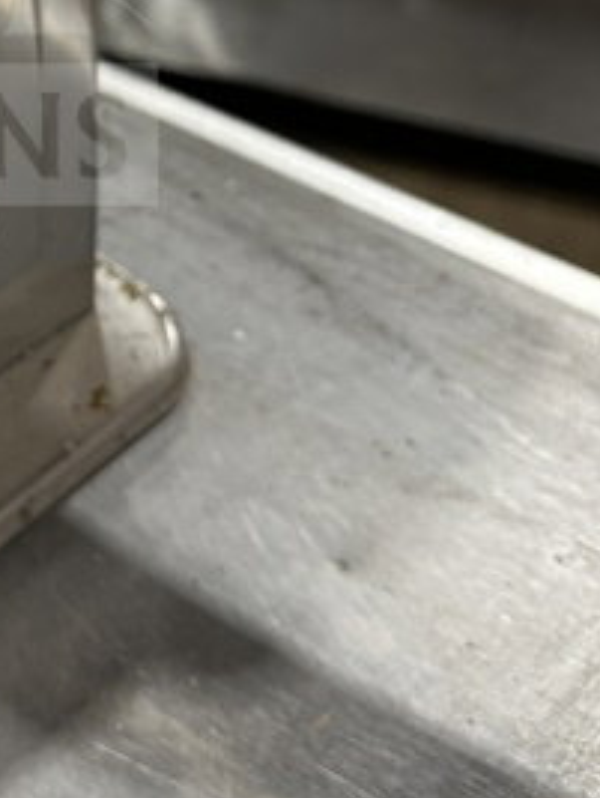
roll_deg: +1.9
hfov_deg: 18.8
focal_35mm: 73
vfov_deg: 25.1
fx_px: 1683
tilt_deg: -27.7
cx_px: -179
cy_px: -31
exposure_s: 1/72
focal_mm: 6.86
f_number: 1.78
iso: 250
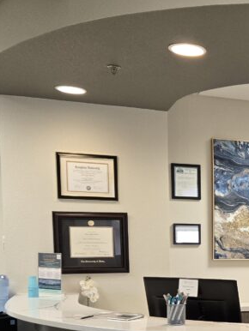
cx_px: 327
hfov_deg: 21.6
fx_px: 584
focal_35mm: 61
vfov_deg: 30.2
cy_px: 300
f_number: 1.8
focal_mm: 5.4
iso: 200
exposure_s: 1/120
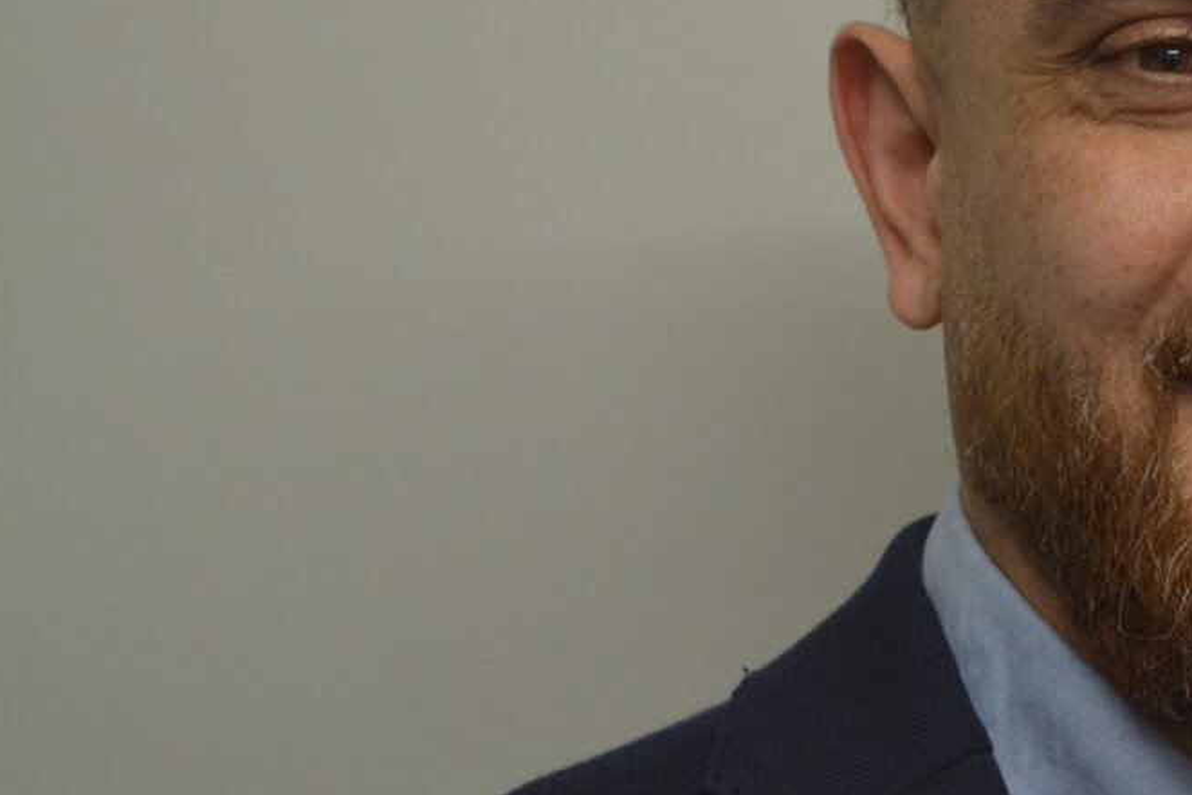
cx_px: 1342
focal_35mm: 187
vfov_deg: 7.3
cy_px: 229
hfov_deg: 10.8
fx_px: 6197
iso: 640
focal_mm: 55
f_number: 5.6
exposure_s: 1/60
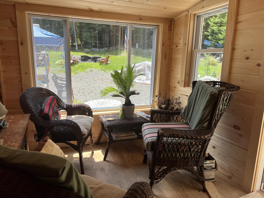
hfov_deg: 67.3
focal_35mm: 26
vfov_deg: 53.1
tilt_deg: -12.6
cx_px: 132
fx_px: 198
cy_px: 99
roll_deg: -1.2
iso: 50
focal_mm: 5.7
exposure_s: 1/509
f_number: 1.5
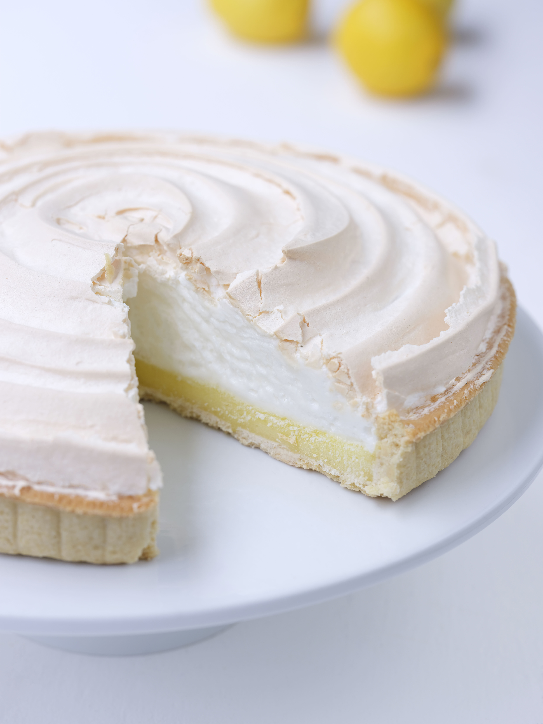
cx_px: 272
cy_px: 362
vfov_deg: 20.7
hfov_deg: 15.6
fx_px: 1987
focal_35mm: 95
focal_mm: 120
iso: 100
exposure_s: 1/15
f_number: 7.1
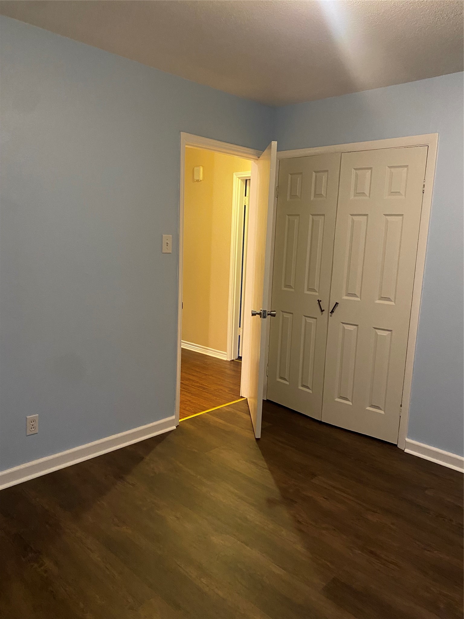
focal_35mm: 26
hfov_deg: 53.1
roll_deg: -2.6
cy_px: 310
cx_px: 232
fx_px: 465
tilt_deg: -8.7
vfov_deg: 67.3
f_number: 1.8
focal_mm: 4.25
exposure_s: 1/30
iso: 500
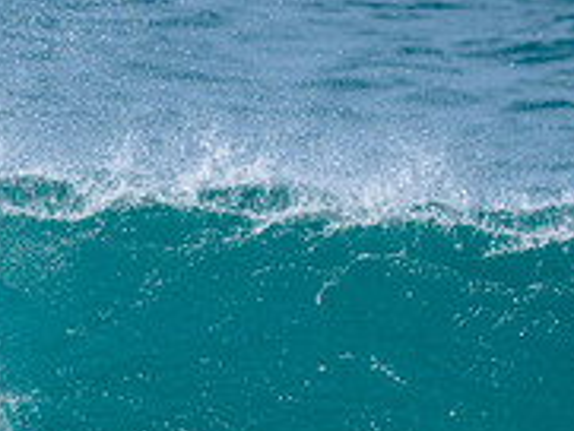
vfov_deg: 0.4
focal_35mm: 3393
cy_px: 298
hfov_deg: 0.6
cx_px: -92
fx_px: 56300
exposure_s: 1/2000
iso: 280
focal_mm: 800
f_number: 6.3
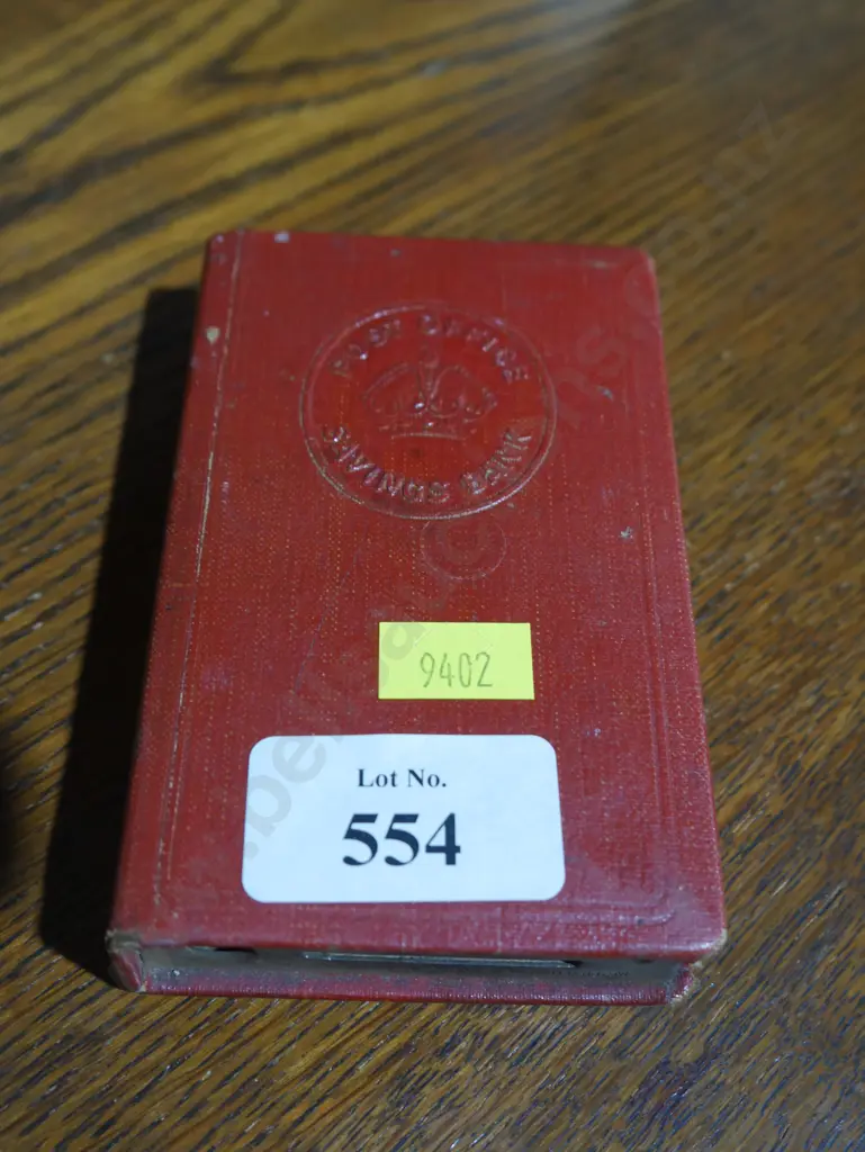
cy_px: 576
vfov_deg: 46.8
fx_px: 1332
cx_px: 432
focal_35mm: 40
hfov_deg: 36.0
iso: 640
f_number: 4.4
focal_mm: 20
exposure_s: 1/60
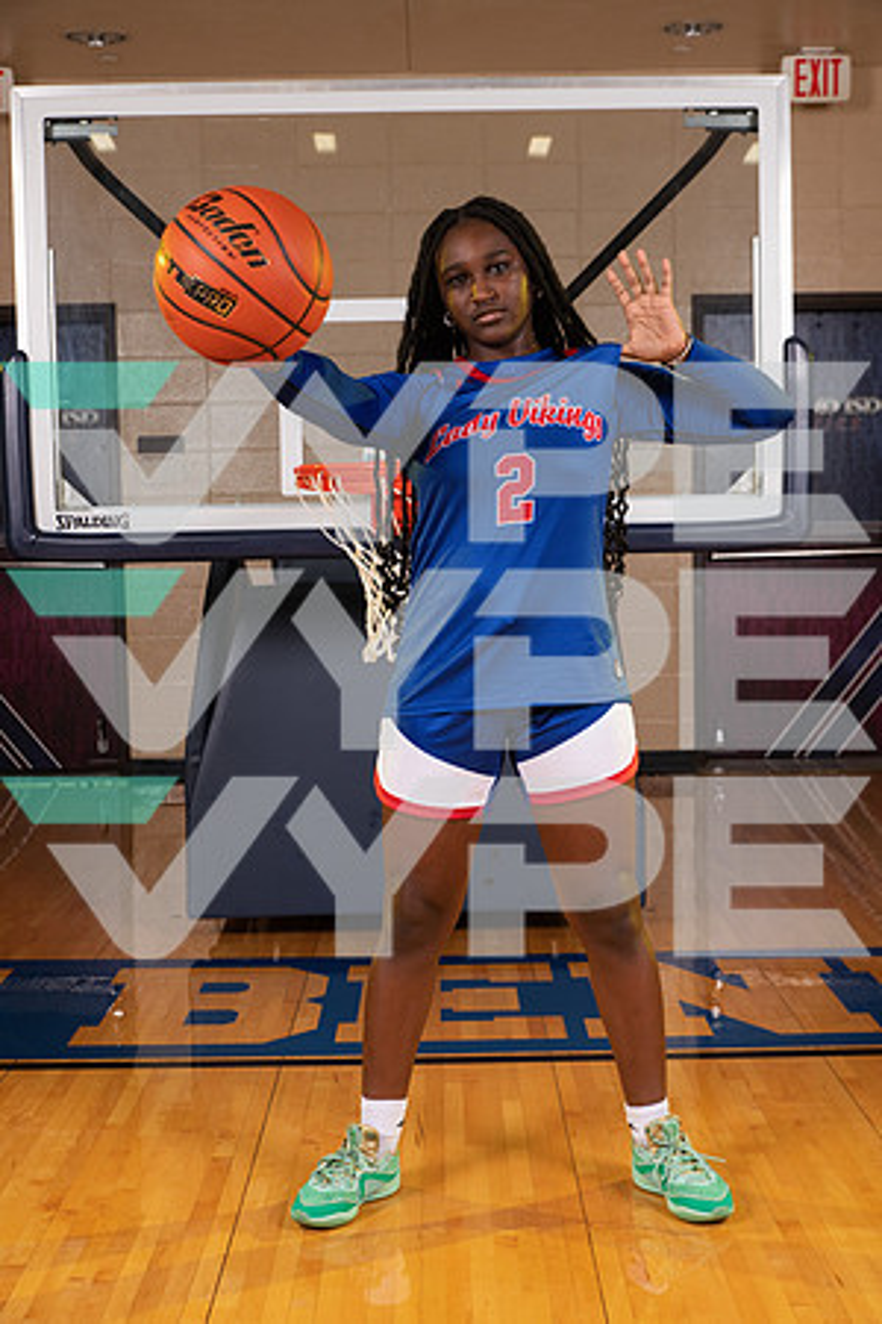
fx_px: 1837
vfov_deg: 39.6
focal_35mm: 50
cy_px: 662
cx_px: 441
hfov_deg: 27.0
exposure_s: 1/320
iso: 320
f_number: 7.1
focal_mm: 50
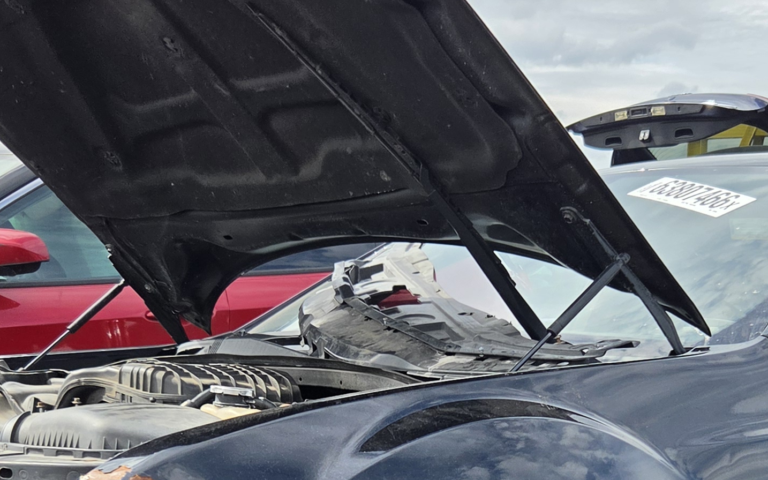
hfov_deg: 30.0
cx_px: 516
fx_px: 1423
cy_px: 603
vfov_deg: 18.0
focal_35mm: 68
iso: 80
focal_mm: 5.4
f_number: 1.8
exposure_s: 1/2558
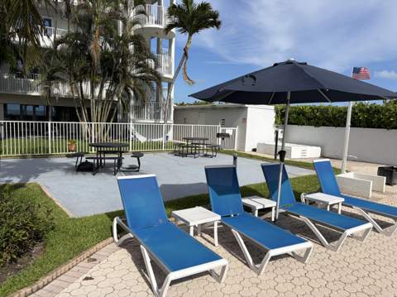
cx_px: 198
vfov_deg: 53.0
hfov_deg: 67.4
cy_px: 148
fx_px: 298
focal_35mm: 26
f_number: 1.6
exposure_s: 1/4950
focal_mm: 5.96
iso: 50
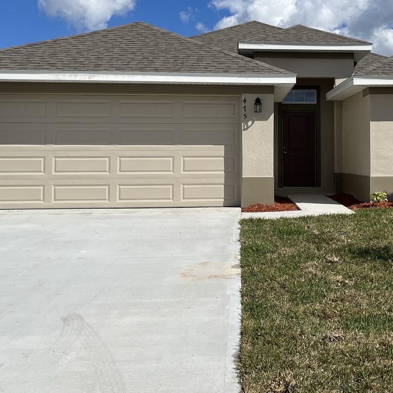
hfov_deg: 34.6
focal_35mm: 48
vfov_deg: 34.9
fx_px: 617
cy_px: 121
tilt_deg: +3.0
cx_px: 298
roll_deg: +0.6
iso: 50
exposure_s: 1/6897
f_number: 1.6
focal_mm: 5.1
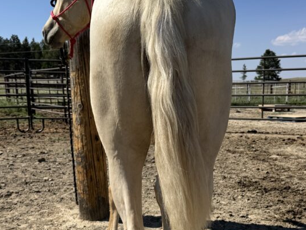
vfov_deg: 38.8
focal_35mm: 36
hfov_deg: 51.3
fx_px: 318
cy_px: 169
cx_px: 154
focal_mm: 6.76
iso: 80
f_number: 1.78
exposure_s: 1/6410
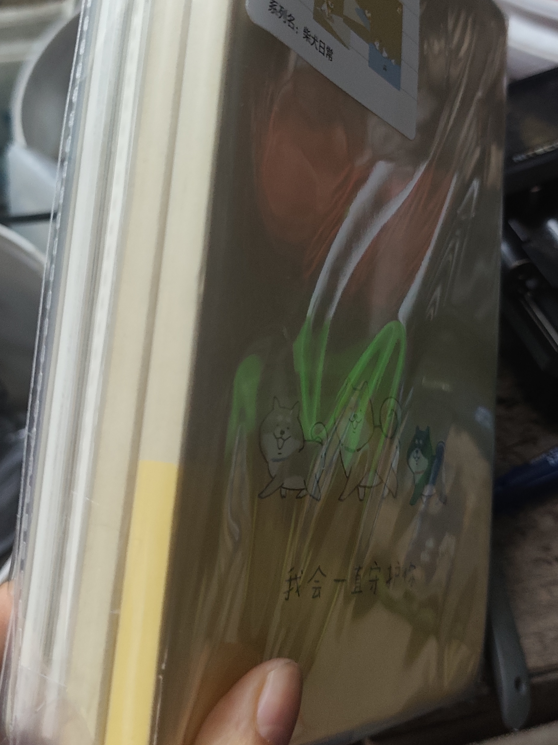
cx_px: 266
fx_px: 860
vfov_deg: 46.4
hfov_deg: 35.9
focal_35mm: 40
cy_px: 283
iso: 640
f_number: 1.6
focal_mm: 5.84
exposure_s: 1/33.3
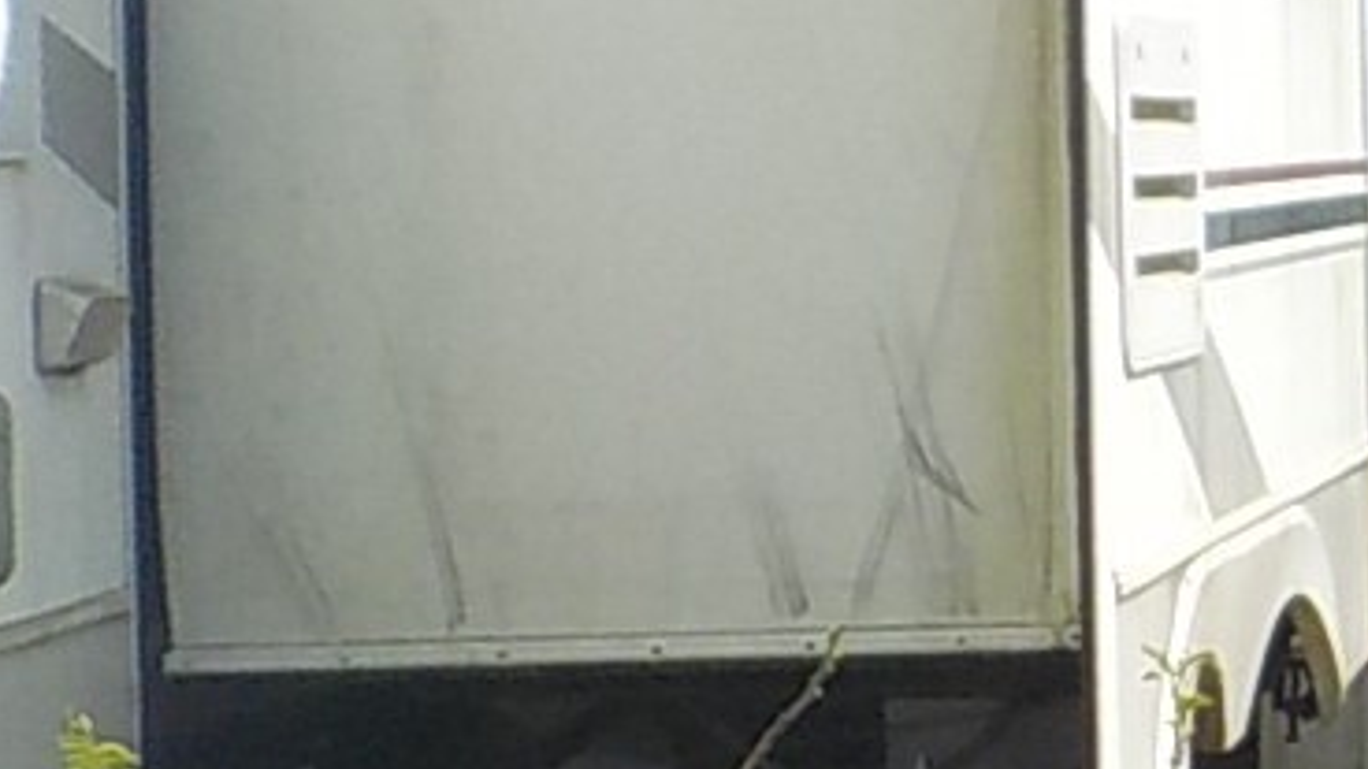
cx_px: 2955
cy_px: 59
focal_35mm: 142
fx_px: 5151
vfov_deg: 8.5
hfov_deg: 12.7
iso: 125
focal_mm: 4.1
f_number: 3.3
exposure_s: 1/1250
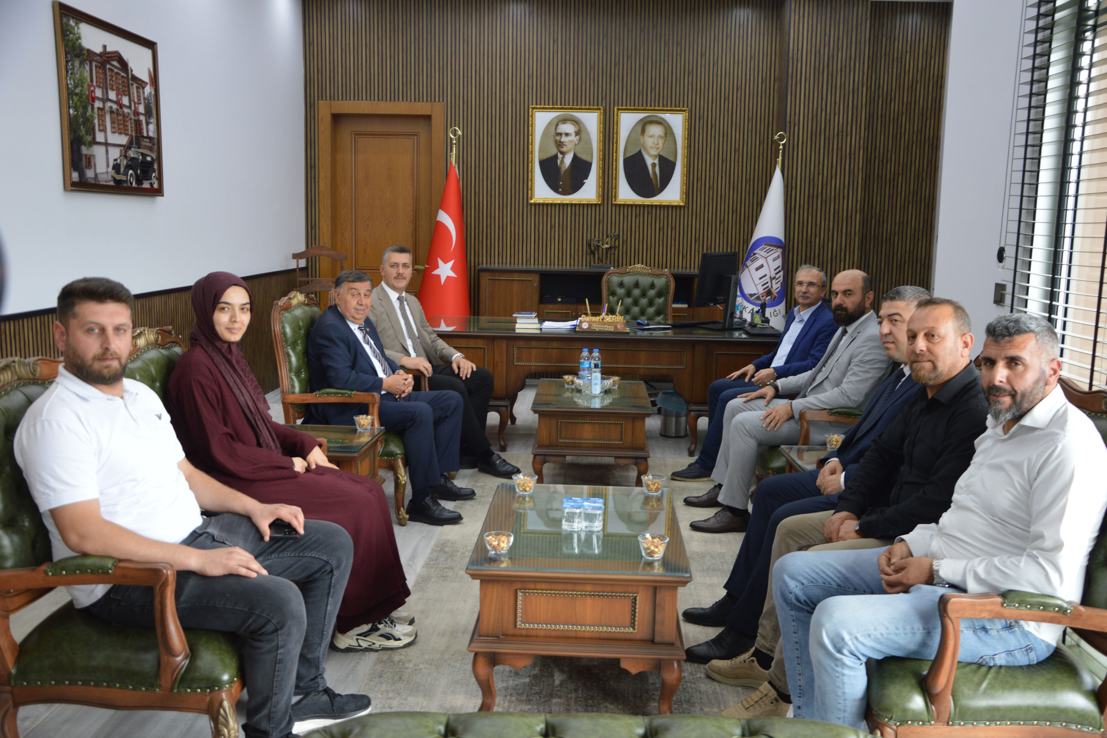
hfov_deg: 57.2
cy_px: 369
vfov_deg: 40.0
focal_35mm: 33
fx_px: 1015
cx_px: 554
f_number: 4.5
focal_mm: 22
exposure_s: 1/80
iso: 400
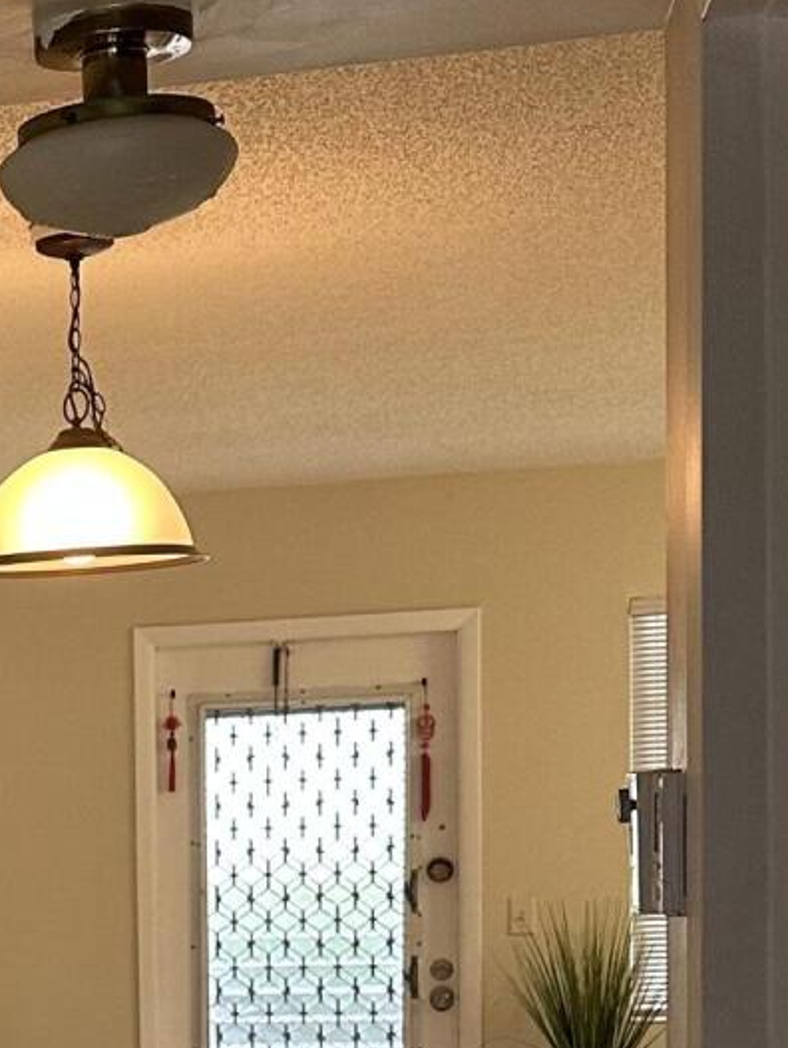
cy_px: 1012
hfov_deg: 14.9
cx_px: -466
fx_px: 2759
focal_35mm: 91
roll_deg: +0.6
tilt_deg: -2.9
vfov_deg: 20.9
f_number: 1.78
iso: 250
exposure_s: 1/60
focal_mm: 6.86
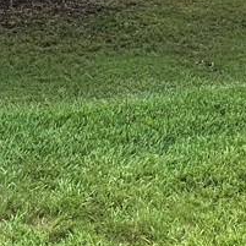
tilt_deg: -1.6
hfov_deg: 16.1
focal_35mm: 108
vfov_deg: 15.4
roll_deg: +0.8
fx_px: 868
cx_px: 154
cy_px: -72
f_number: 1.78
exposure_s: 1/888
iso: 80
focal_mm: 6.76
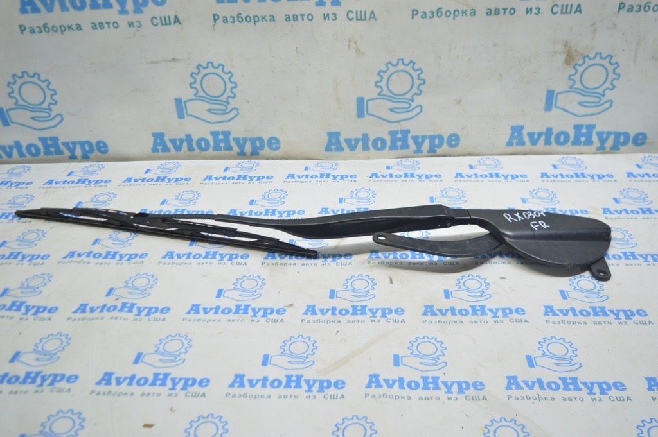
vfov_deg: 39.9
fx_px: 603
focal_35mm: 33
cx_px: 329
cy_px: 218
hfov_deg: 57.3
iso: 400
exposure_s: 1/40
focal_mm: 22
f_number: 3.8
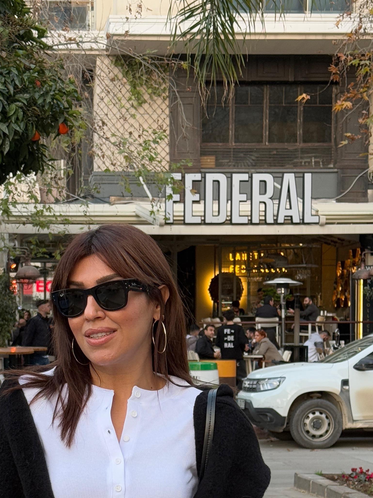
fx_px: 1351
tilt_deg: -4.3
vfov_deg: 20.6
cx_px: 115
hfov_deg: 15.7
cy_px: 421
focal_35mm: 94
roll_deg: -0.3
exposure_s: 1/93
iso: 100
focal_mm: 6.76
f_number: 1.78
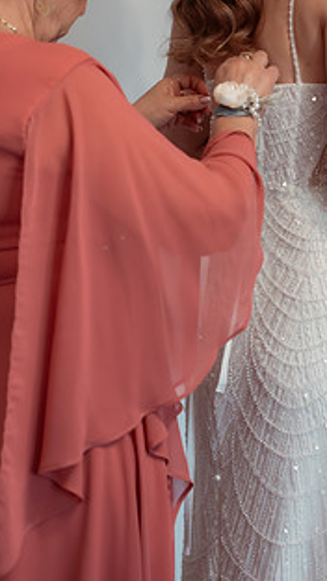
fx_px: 1974
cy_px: 167
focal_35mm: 128
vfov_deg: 16.7
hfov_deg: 9.4
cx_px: 267
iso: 1600
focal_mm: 85
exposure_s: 1/250
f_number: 3.2
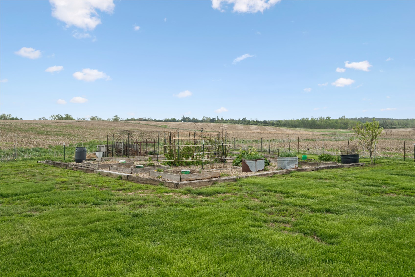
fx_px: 334
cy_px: 138
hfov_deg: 63.7
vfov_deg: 45.0
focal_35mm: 29
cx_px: 208
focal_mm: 29
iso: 400
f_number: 11
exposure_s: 1/400
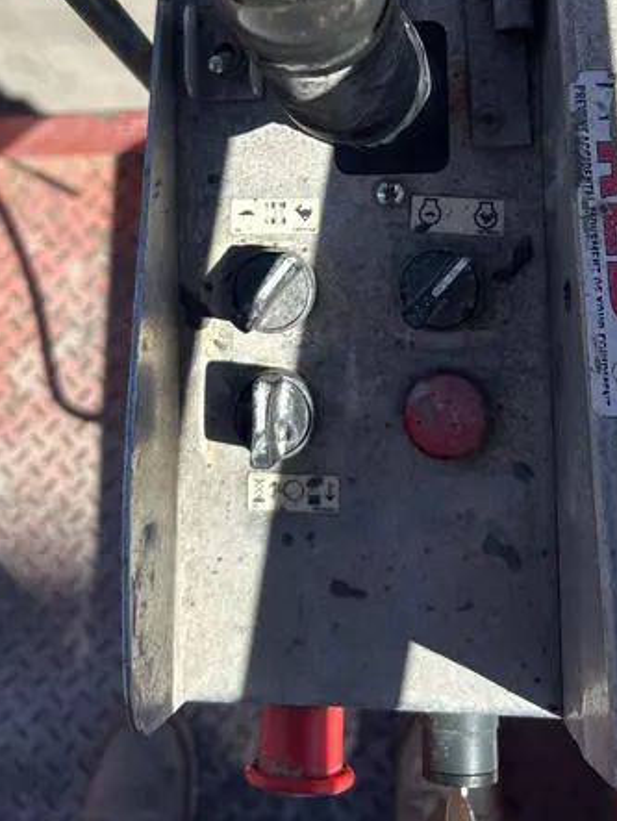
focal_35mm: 43
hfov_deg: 33.6
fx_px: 1020
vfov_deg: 41.7
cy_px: 151
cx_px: 332
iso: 50
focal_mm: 5.7
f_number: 1.5
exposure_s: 1/3460
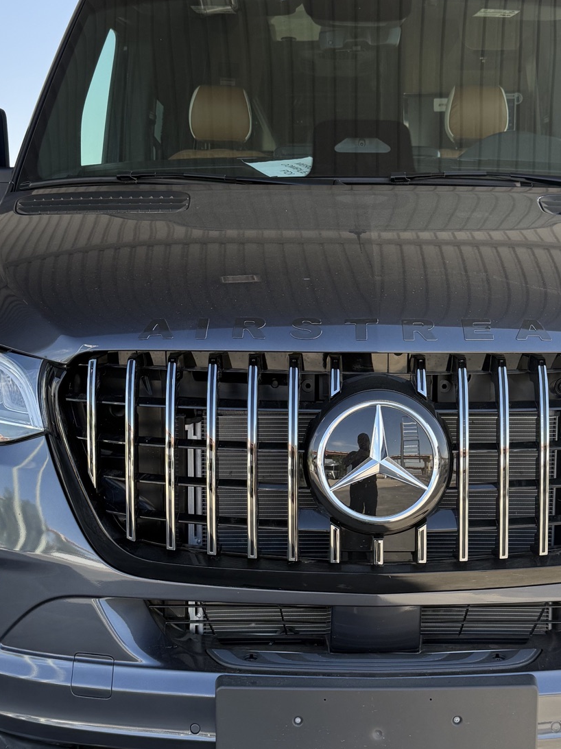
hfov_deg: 32.7
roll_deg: +1.1
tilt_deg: -7.4
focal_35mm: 44
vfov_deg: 42.9
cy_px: 411
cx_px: 357
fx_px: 951
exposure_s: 1/813
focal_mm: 6.76
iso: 100
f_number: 1.78
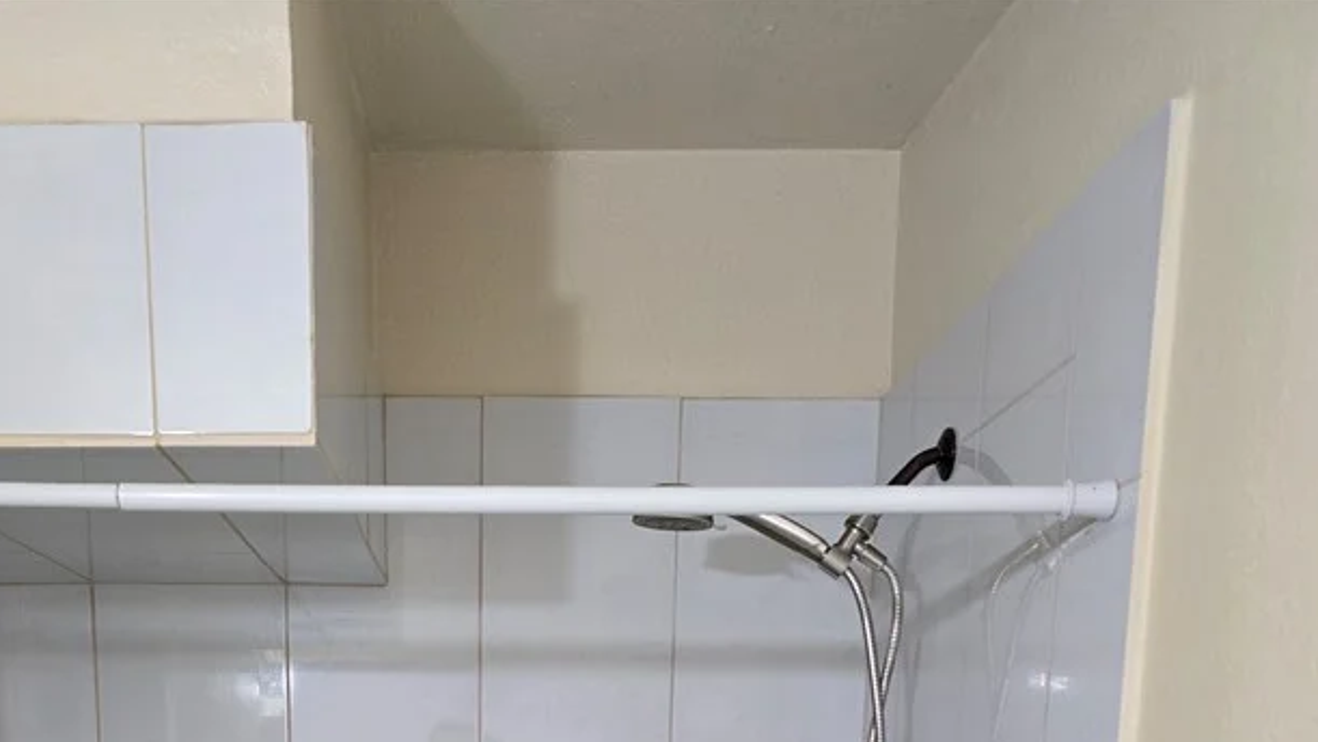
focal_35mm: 42
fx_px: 1468
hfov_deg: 48.0
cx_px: 509
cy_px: 1100
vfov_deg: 23.1
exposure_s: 1/120
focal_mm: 6.3
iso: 500
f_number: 1.7
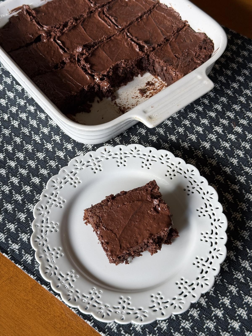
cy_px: 168
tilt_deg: -56.3
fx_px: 466
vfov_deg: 39.7
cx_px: 126
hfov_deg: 30.3
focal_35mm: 48
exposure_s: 1/121
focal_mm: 6.76
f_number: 1.78
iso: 64
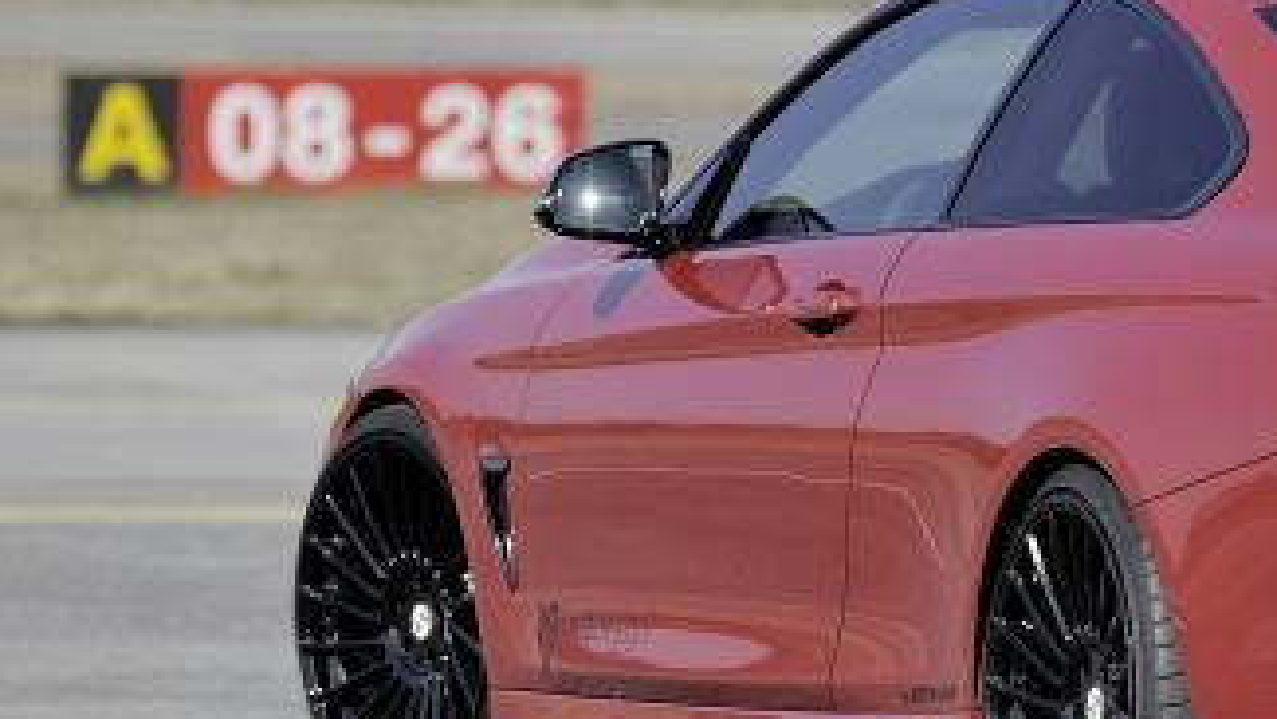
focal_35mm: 445
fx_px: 15072
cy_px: 293
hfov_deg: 4.8
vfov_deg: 2.7
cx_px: 1128
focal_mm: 135
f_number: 2.8
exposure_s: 1/4000
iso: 250
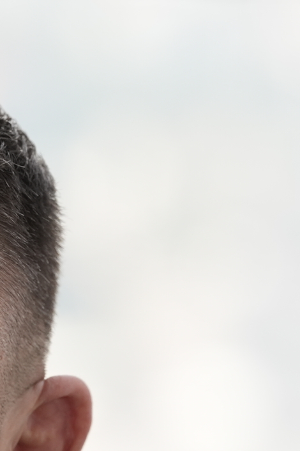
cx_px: -246
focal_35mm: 843
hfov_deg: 1.6
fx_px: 10537
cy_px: 407
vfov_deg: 2.4
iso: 500
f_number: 5
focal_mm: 200
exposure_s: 1/640
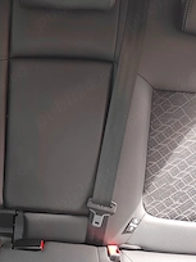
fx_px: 340
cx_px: 31
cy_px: 216
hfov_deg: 31.1
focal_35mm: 45
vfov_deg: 40.1
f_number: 1.9
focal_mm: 5.52
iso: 416
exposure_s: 1/100
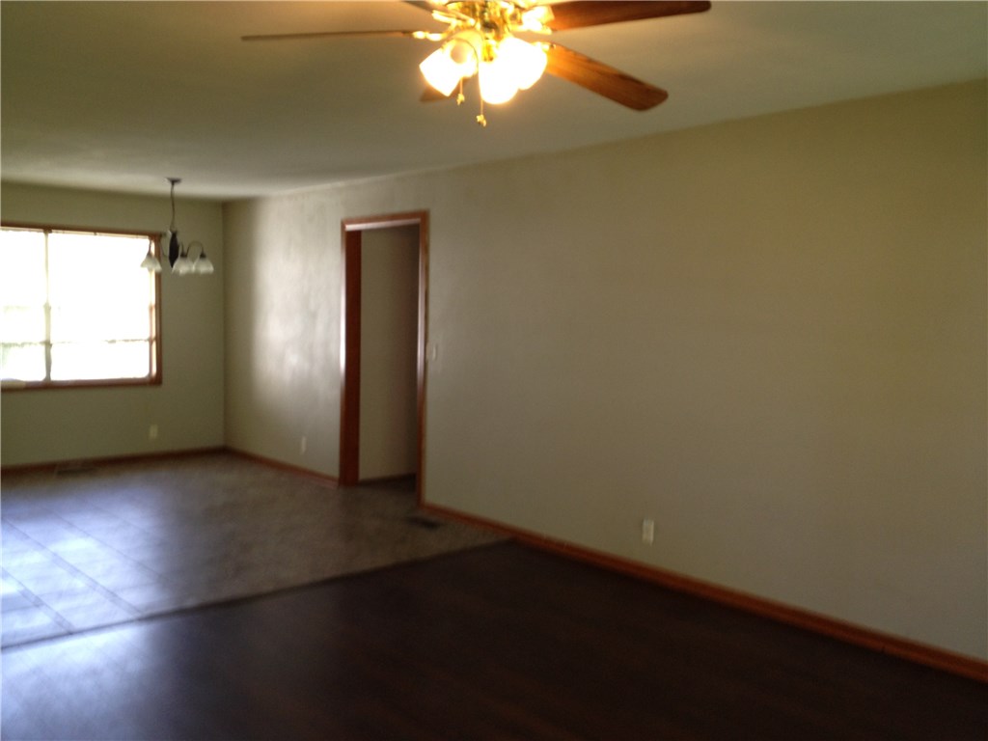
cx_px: 494
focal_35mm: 35
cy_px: 370
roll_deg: -2.2
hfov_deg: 52.6
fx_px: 999
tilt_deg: -5.5
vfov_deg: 40.7
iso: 64
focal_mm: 4.28
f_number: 2.4
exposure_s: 1/20
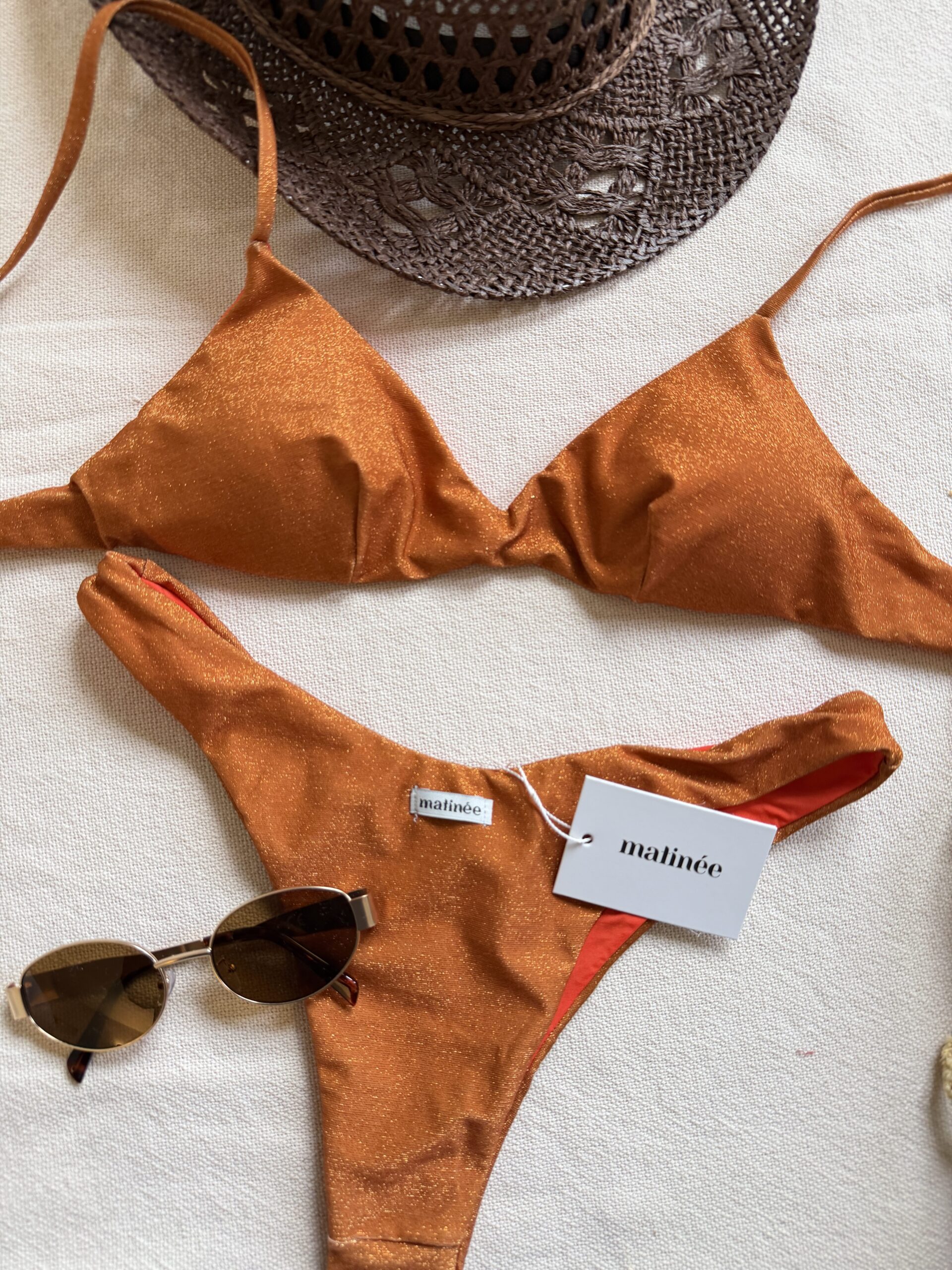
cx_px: 476
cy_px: 635
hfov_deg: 56.8
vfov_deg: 71.6
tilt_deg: -81.9
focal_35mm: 24
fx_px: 880
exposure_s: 1/121
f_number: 1.78
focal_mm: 6.76
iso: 160
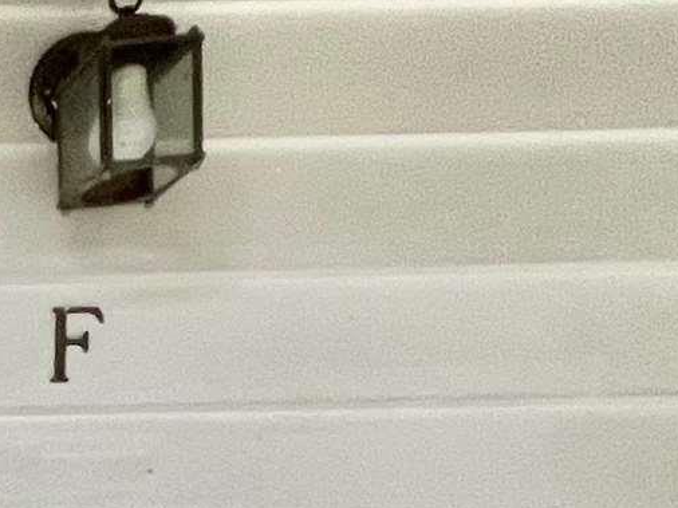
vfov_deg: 14.2
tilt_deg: -8.6
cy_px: 1135
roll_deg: +0.2
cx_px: -797
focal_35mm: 79
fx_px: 1547
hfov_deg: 16.4
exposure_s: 1/99
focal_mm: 1.57
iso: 80
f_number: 1.8
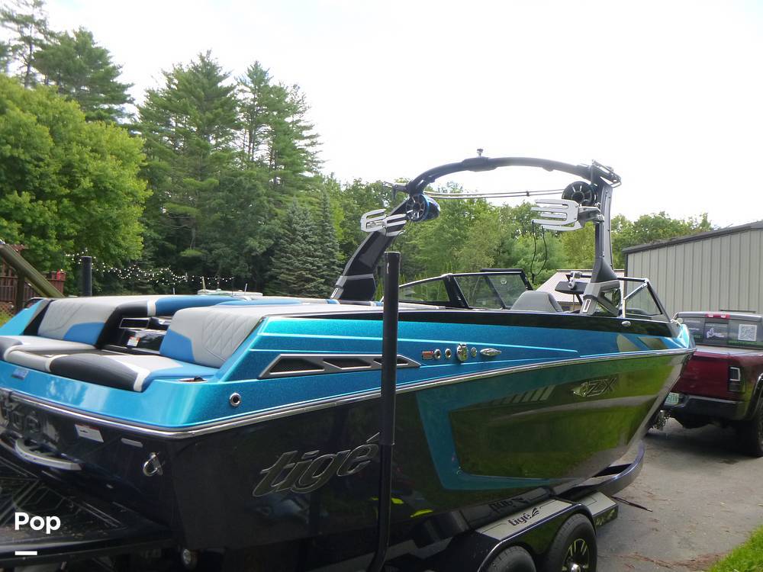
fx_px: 639
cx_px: 382
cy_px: 286
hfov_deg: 61.7
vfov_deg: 48.2
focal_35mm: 29
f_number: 4.1
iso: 160
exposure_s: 1/100
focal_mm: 5.2
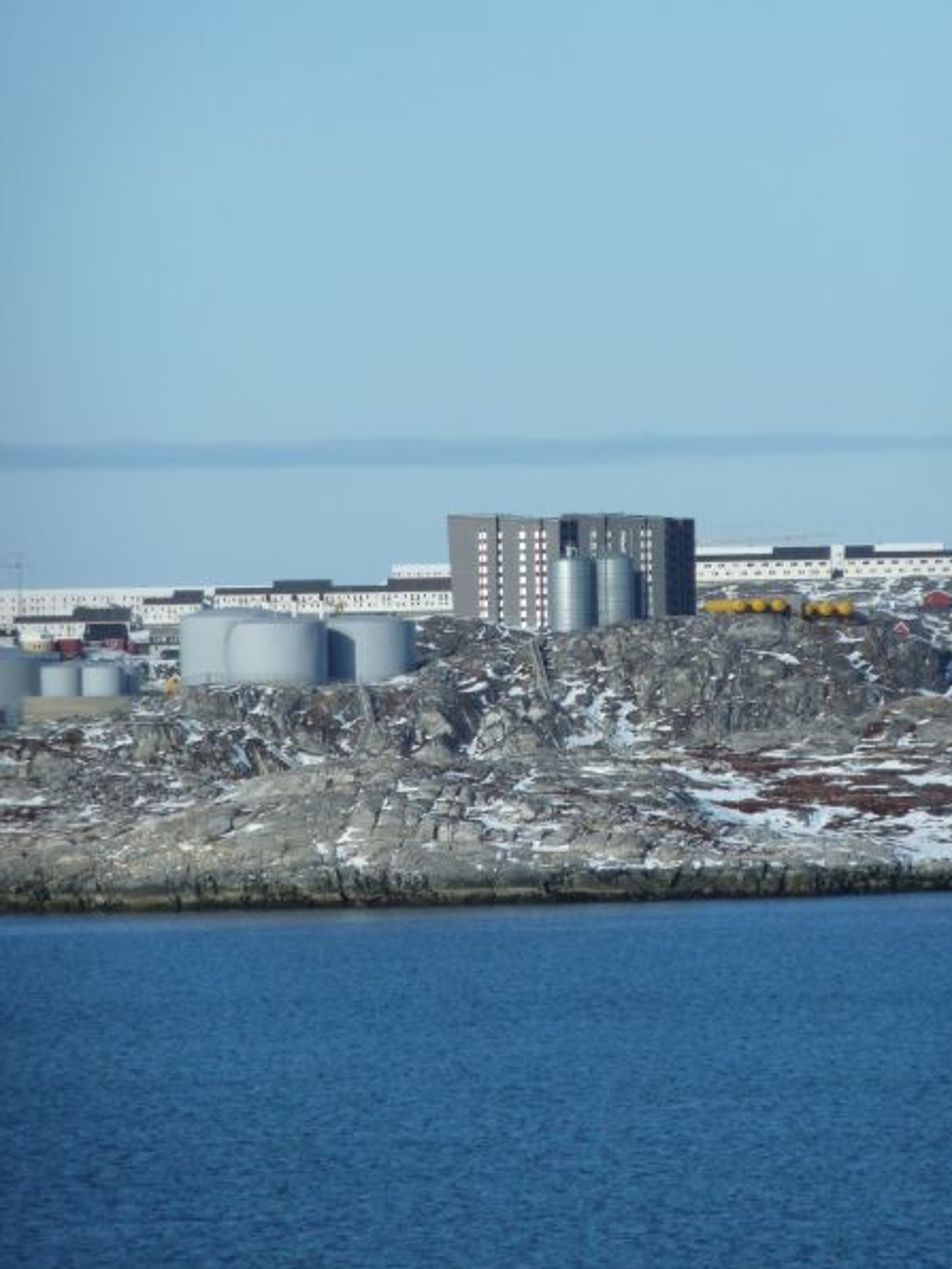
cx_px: 475
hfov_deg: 4.9
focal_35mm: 302
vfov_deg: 6.6
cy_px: 637
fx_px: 11074
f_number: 5.6
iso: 125
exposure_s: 1/800
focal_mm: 49.2
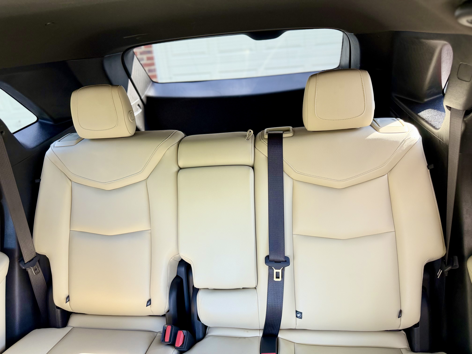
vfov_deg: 56.8
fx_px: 327
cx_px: 236
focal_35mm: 24
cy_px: 177
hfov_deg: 71.6
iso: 200
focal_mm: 6.76
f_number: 1.78
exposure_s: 1/121
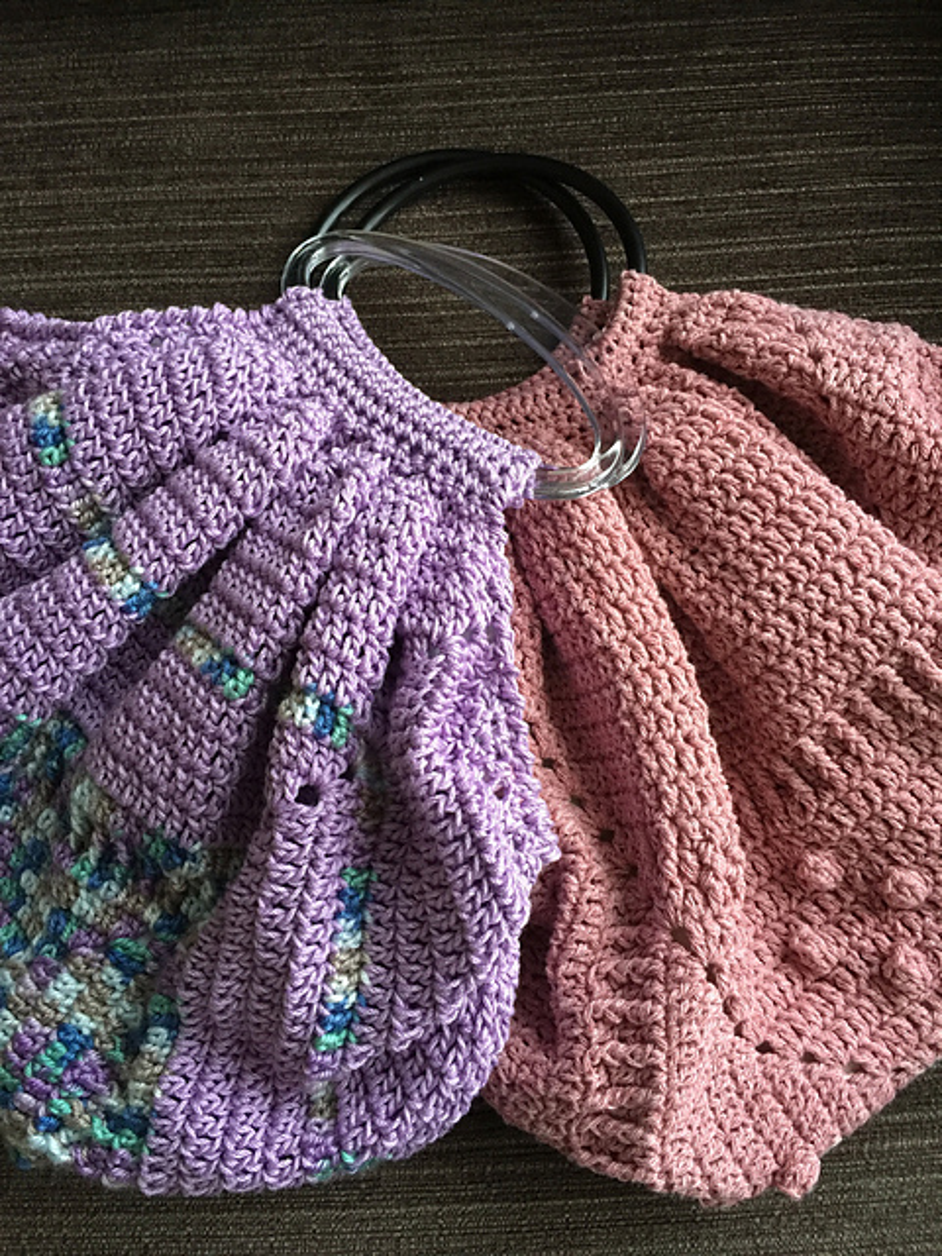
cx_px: 471
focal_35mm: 29
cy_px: 628
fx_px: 1052
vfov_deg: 61.7
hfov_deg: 48.2
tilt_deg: -82.1
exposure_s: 1/17
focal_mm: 4.15
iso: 160
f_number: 2.2
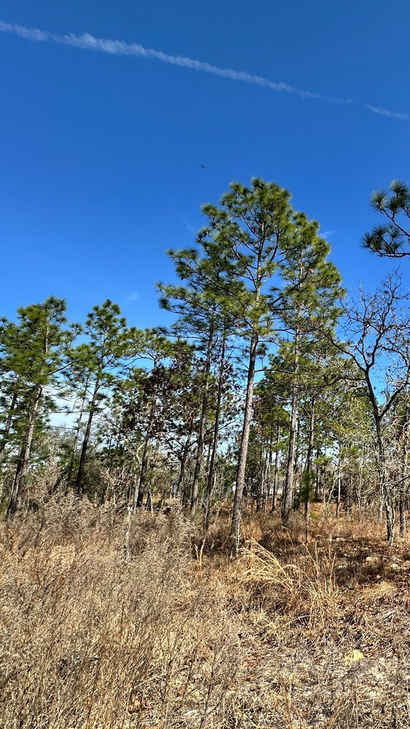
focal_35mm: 21
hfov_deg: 45.8
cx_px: 402
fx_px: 406
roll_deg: +1.2
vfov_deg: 83.8
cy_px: 363
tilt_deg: +16.2
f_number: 2.2
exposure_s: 1/1221
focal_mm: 2.22
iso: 40
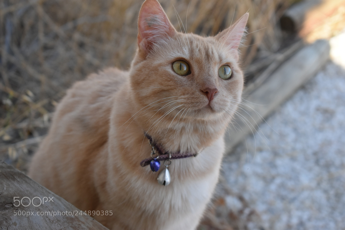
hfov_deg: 24.6
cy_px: 115
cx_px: 172
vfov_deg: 16.6
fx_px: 791
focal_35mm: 82
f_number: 5.6
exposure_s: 1/800
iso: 800
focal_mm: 55
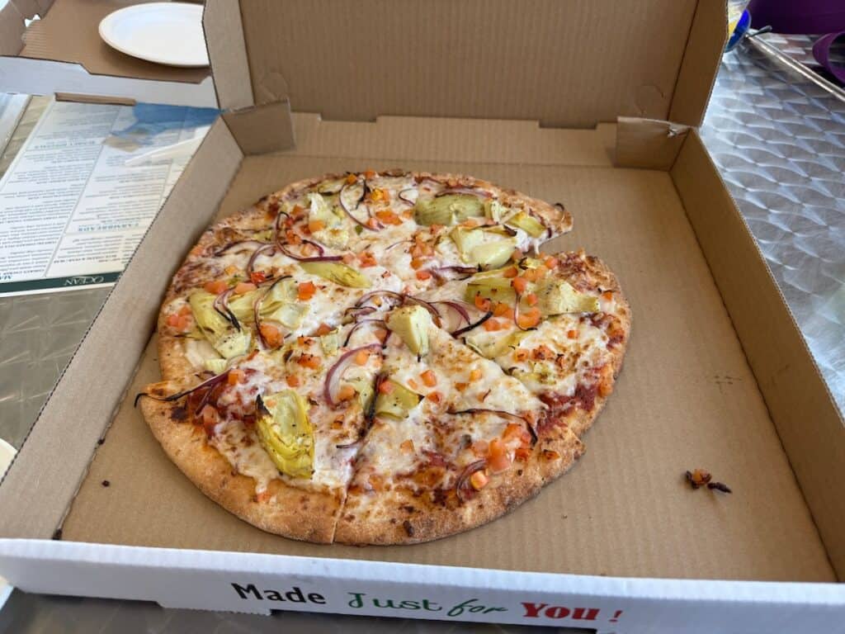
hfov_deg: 71.6
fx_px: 586
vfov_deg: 56.8
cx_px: 422
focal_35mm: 24
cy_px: 317
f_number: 1.78
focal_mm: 6.76
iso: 100
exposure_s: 1/120
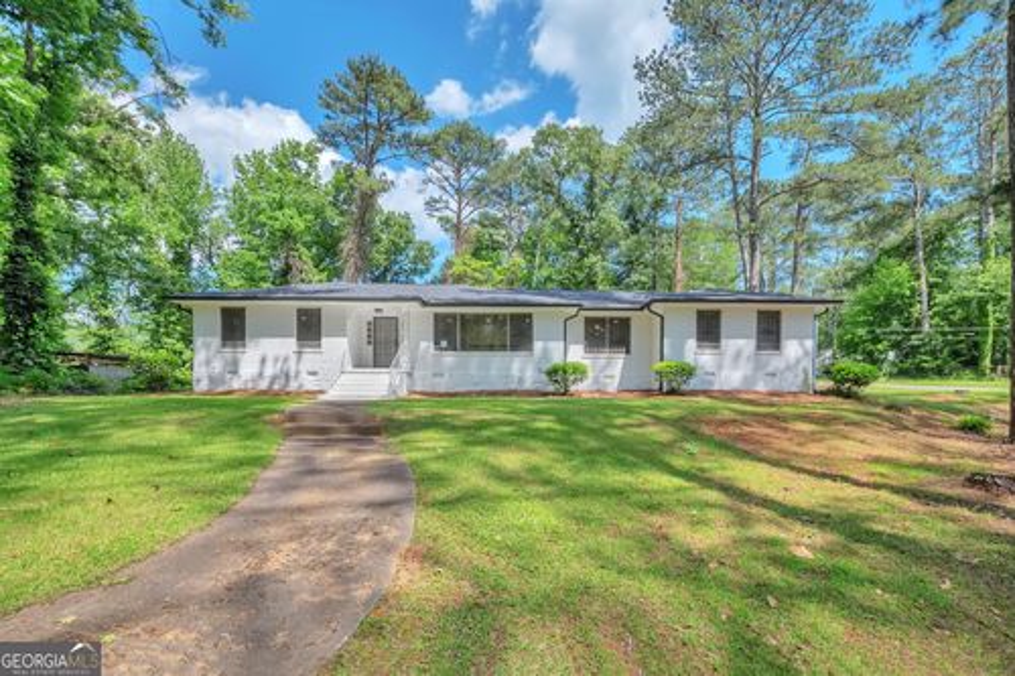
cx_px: 508
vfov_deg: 81.2
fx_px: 395
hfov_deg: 104.3
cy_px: 338
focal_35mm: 14
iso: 100
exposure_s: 1/200
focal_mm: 14
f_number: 8
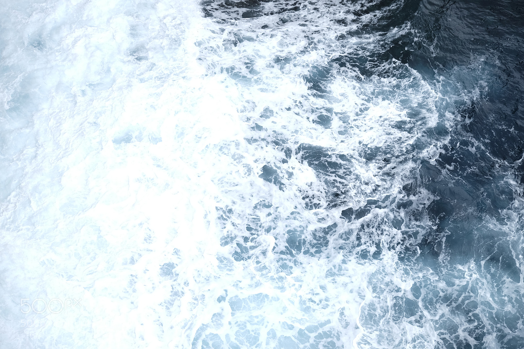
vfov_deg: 16.4
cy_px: 174
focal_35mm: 83
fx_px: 1208
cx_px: 262
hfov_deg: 24.5
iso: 100
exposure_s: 1/150
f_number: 5
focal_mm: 55
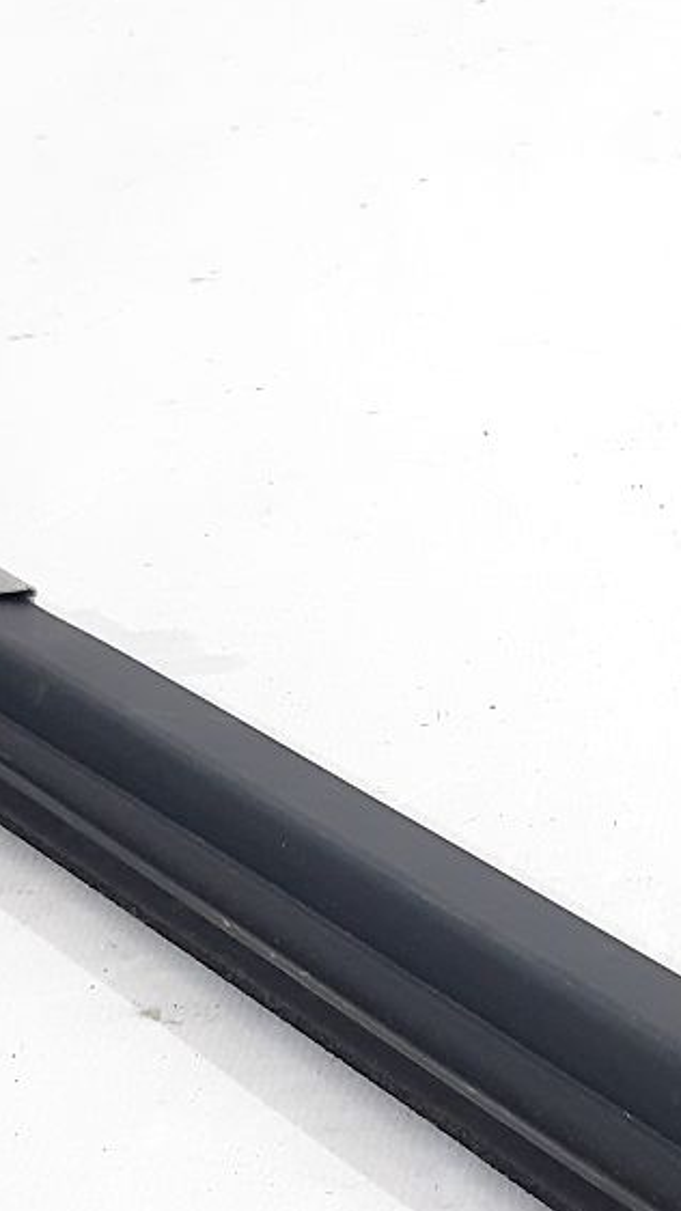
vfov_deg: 23.8
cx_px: 415
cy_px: 840
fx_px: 2858
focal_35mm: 89
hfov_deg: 13.6
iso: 200
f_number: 1.7
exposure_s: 1/50
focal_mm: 3.93
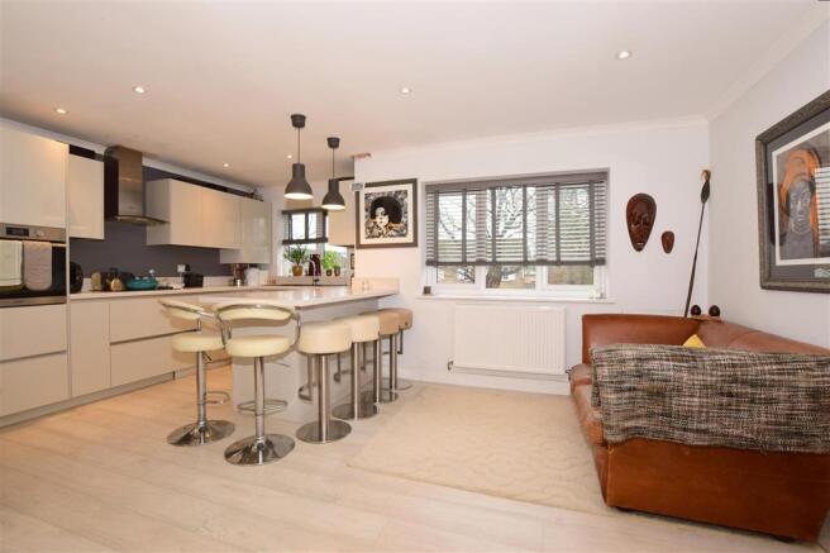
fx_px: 346
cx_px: 415
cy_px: 276
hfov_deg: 100.4
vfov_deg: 77.3
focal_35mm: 15
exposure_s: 1/20
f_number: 7.1
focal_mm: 10
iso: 400
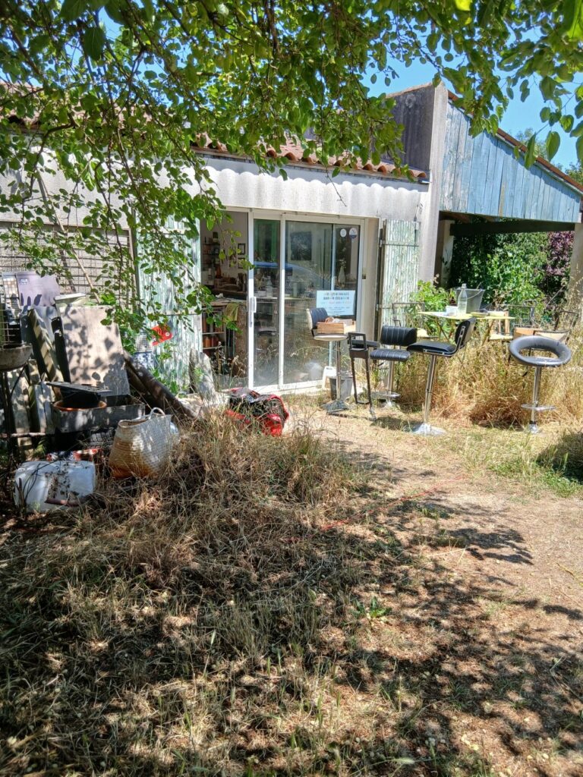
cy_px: 388
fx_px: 584
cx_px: 292
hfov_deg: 53.1
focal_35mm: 26
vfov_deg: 67.3
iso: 20
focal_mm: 3.98
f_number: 1.8
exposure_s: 1/202
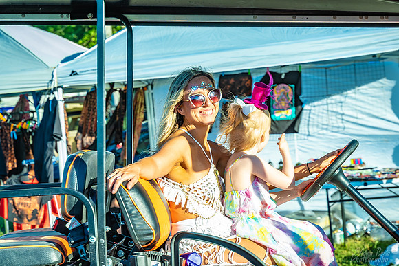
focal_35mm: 108
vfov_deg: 12.7
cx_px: 200
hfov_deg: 18.9
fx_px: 1201
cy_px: 133
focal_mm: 64
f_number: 5
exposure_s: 1/250
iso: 125
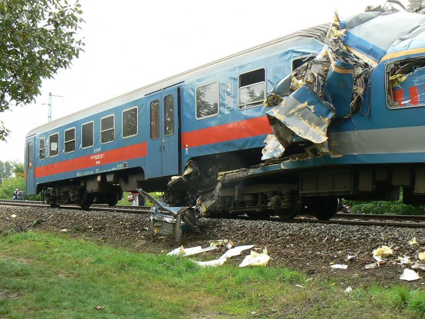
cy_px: 160
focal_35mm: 48
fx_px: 589
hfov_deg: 39.7
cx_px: 212
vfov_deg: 30.3
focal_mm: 6
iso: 80
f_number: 4.5
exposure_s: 1/100
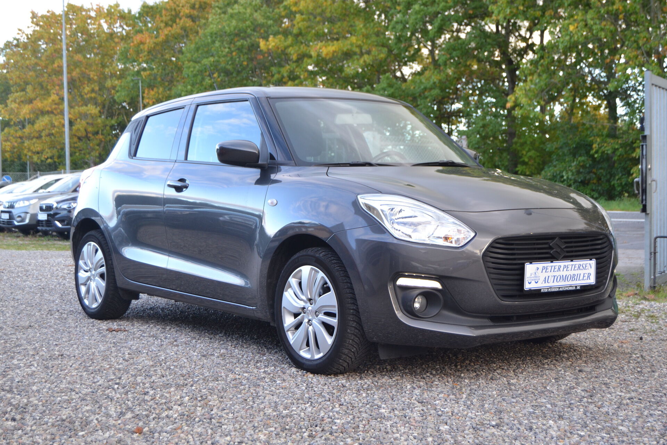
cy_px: 222
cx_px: 334
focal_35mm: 51
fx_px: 945
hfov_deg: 38.9
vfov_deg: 26.5
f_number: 5.6
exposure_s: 1/125
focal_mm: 34
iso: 400
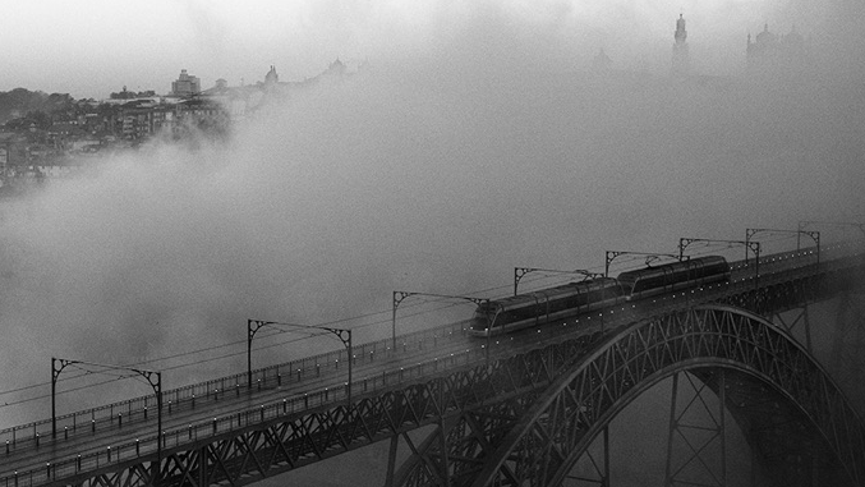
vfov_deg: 18.5
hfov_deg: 31.4
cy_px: 229
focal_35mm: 65
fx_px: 1491
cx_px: 156
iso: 1000
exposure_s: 1/320
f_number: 7.1
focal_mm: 23
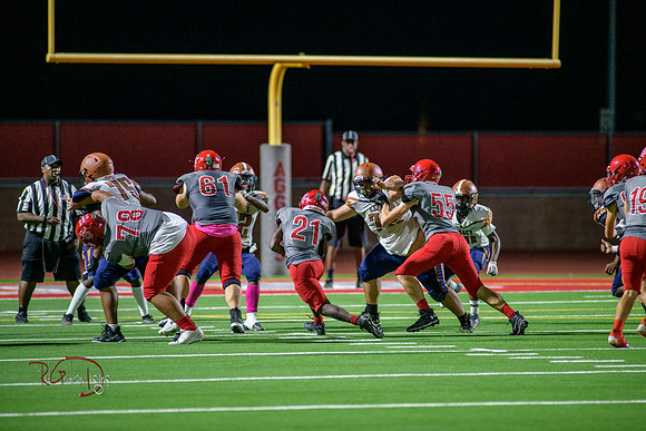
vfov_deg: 4.6
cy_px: 216
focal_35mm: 300
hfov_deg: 6.9
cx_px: 323
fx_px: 5384
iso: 2000
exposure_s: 1/500
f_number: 2.8
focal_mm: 300
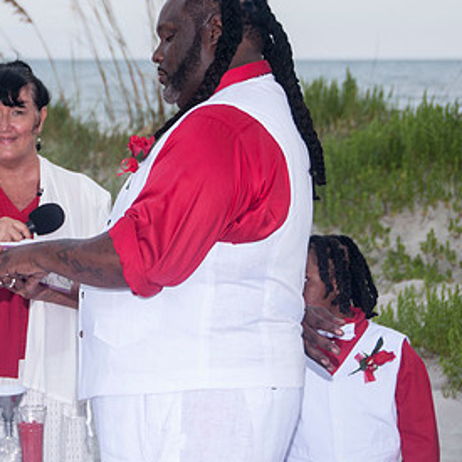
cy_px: 152
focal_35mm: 188
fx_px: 2839
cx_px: -5
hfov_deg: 9.2
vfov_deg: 9.3
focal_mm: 70
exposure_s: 1/125
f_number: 5.6
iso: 200
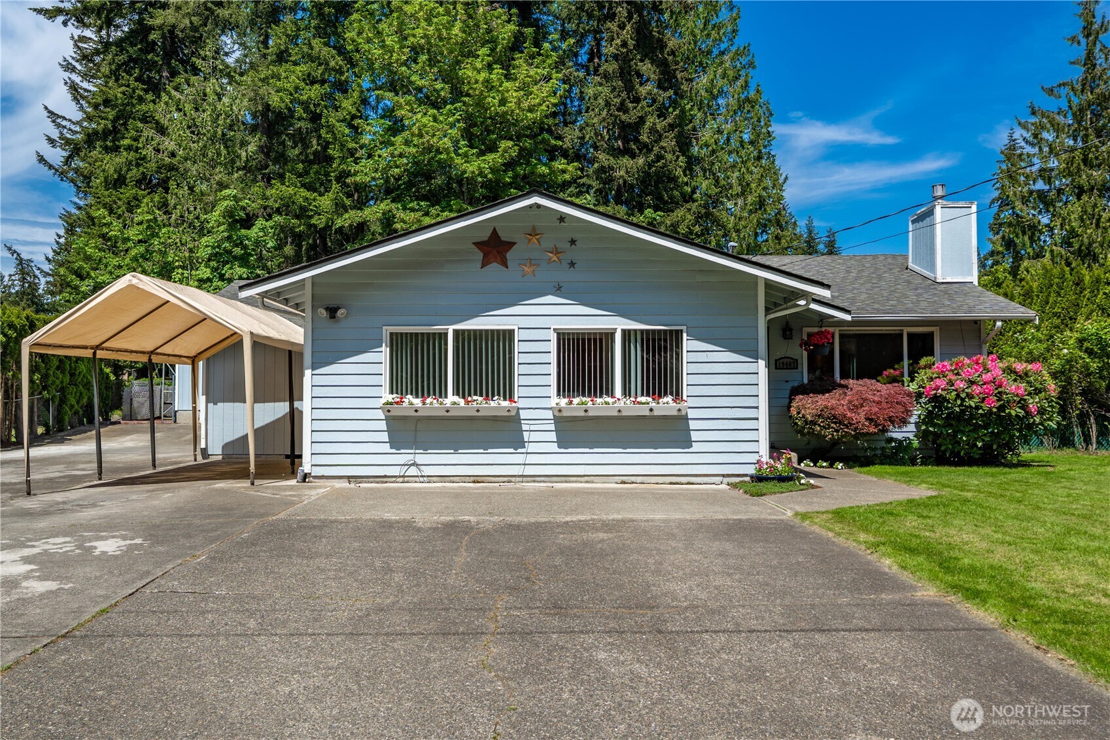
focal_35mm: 24
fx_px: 740
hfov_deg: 73.7
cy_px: 370
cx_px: 555
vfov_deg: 53.1
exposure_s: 1/320
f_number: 7.1
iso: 100
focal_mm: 24
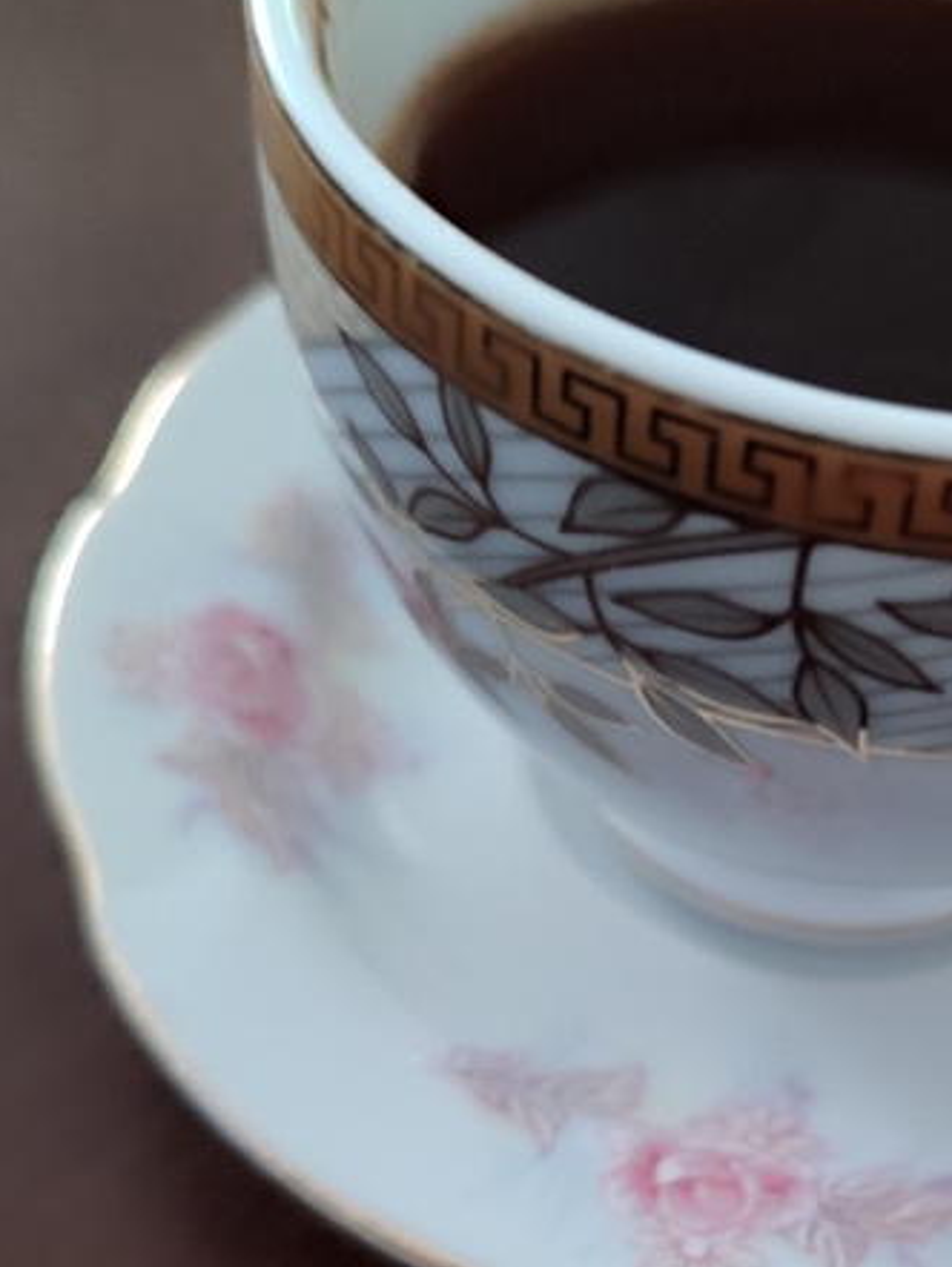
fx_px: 1905
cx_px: 889
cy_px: 843
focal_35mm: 52
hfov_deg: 26.9
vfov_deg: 36.4
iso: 2777
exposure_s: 1/17
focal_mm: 5.95
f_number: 1.89
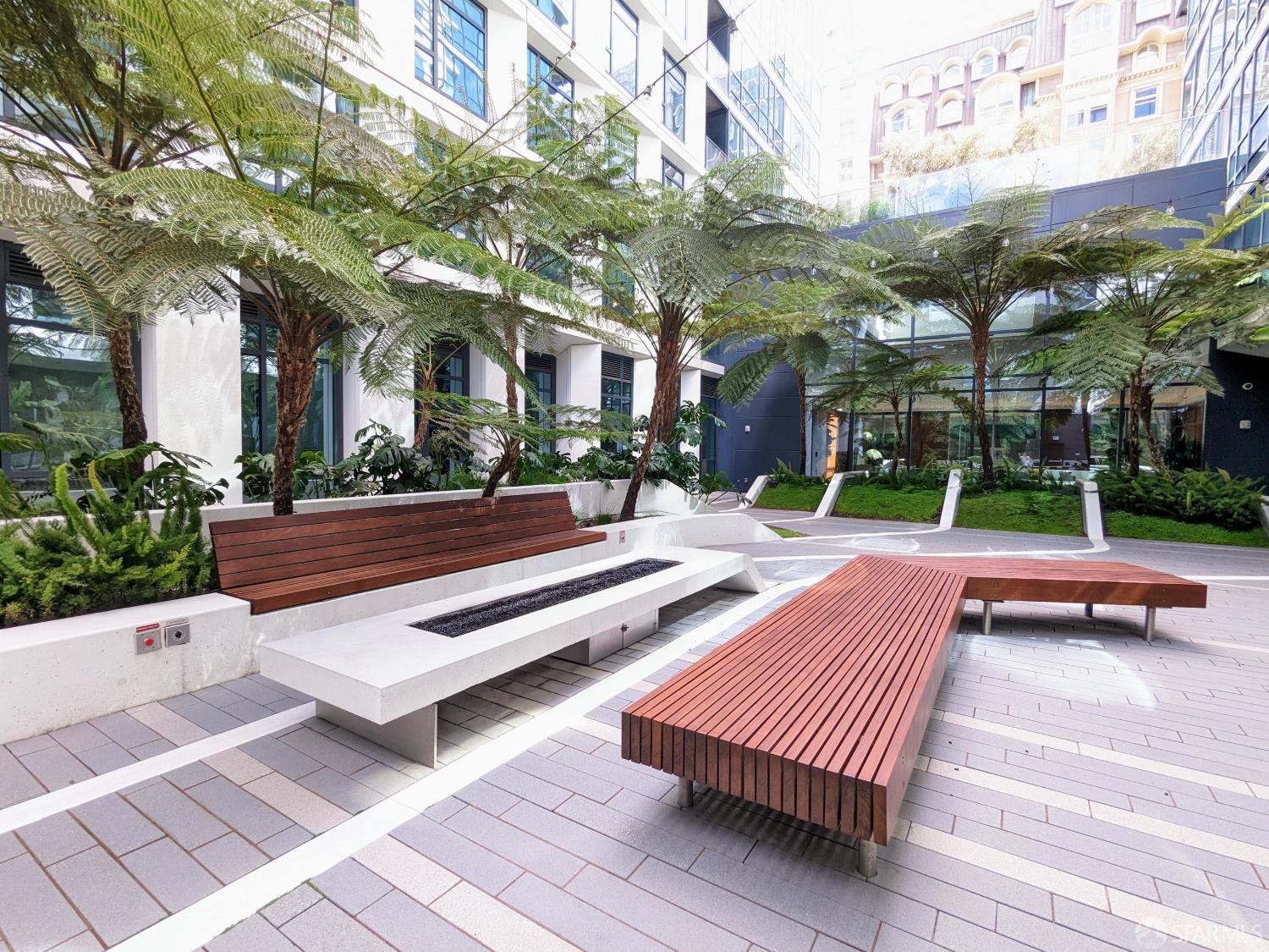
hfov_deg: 94.5
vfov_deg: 78.1
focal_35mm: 16
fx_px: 587
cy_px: 476
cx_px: 634
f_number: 2.2
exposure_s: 1/90.1
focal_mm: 2.35
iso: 96
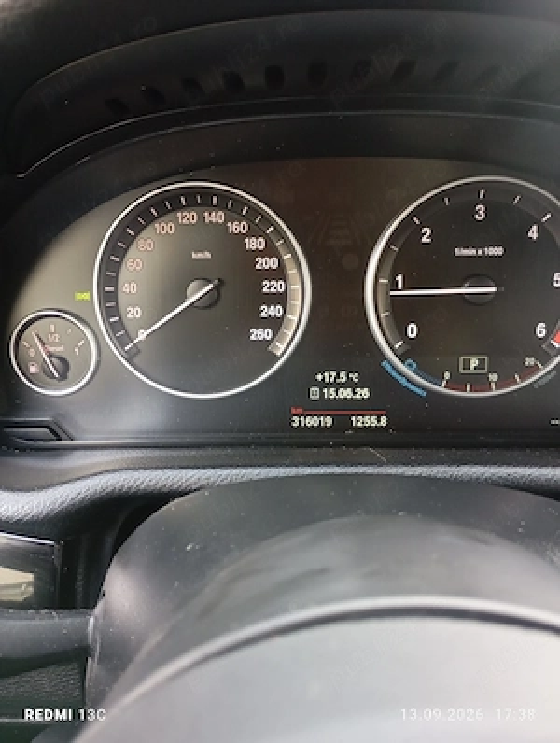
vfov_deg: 63.4
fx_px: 602
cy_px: 372
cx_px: 280
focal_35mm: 28
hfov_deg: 49.9
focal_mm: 4.27
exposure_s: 1/33.3
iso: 1178
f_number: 1.8
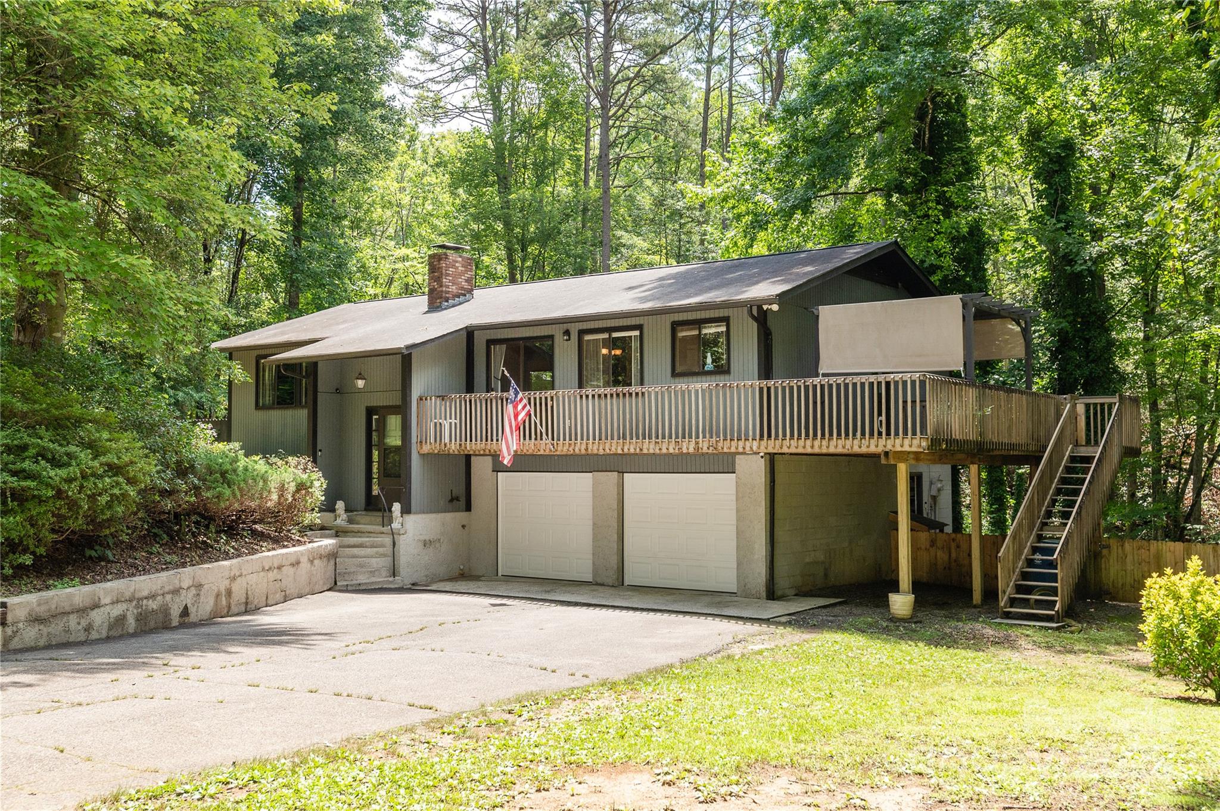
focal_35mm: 30
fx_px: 1016
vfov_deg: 43.5
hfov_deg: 62.0
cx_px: 610
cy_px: 406
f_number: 7.1
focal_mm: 30
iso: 320
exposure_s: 1/250
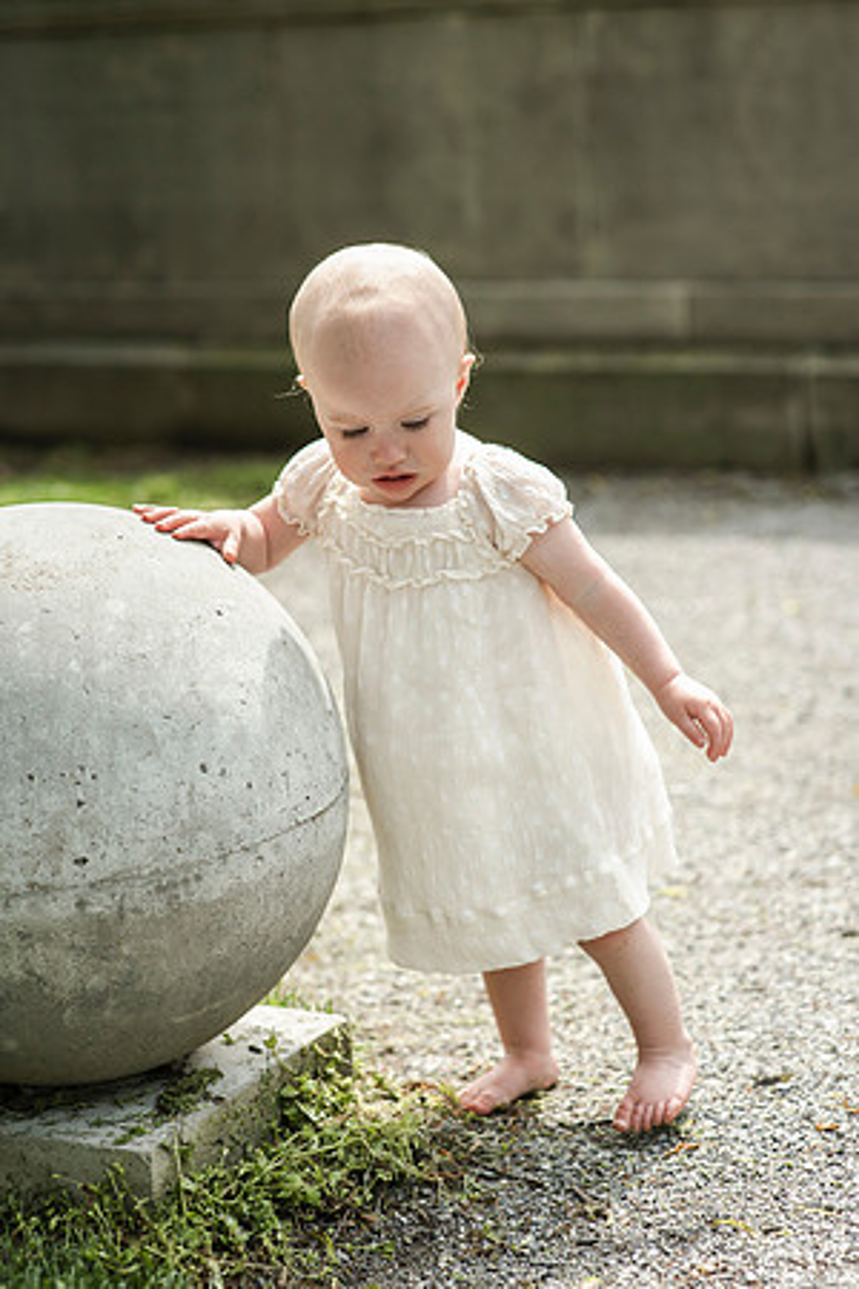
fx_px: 3042
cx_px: 430
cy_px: 644
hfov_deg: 16.1
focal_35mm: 85
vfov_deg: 23.9
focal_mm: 85
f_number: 3.5
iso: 800
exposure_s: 1/4000
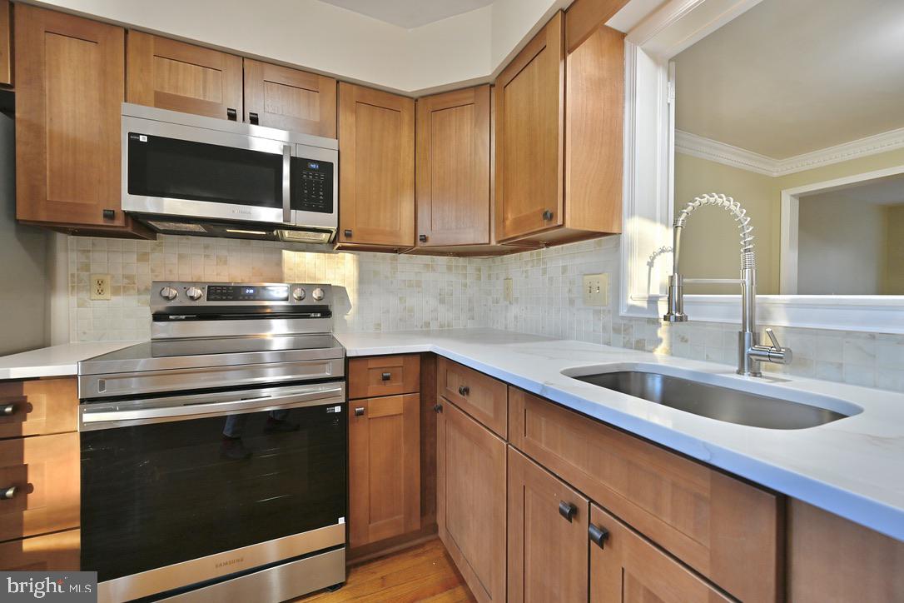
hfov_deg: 104.3
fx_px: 352
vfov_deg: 81.2
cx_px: 452
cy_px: 302
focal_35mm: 14
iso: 250
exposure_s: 1/15
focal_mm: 14
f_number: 6.3
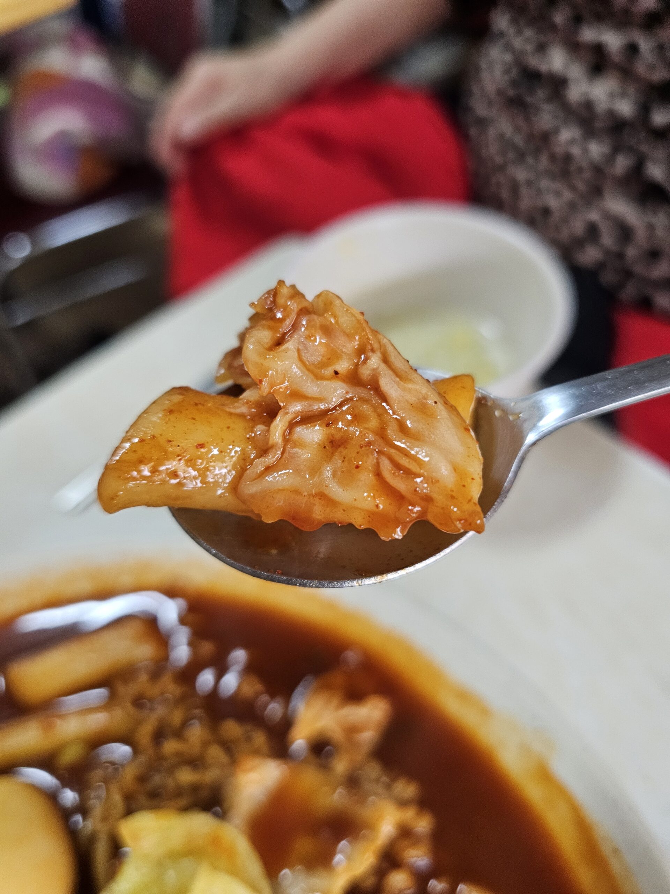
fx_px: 594
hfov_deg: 58.9
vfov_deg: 73.9
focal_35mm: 23
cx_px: 335
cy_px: 447
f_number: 1.7
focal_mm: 6.3
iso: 400
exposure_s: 1/120
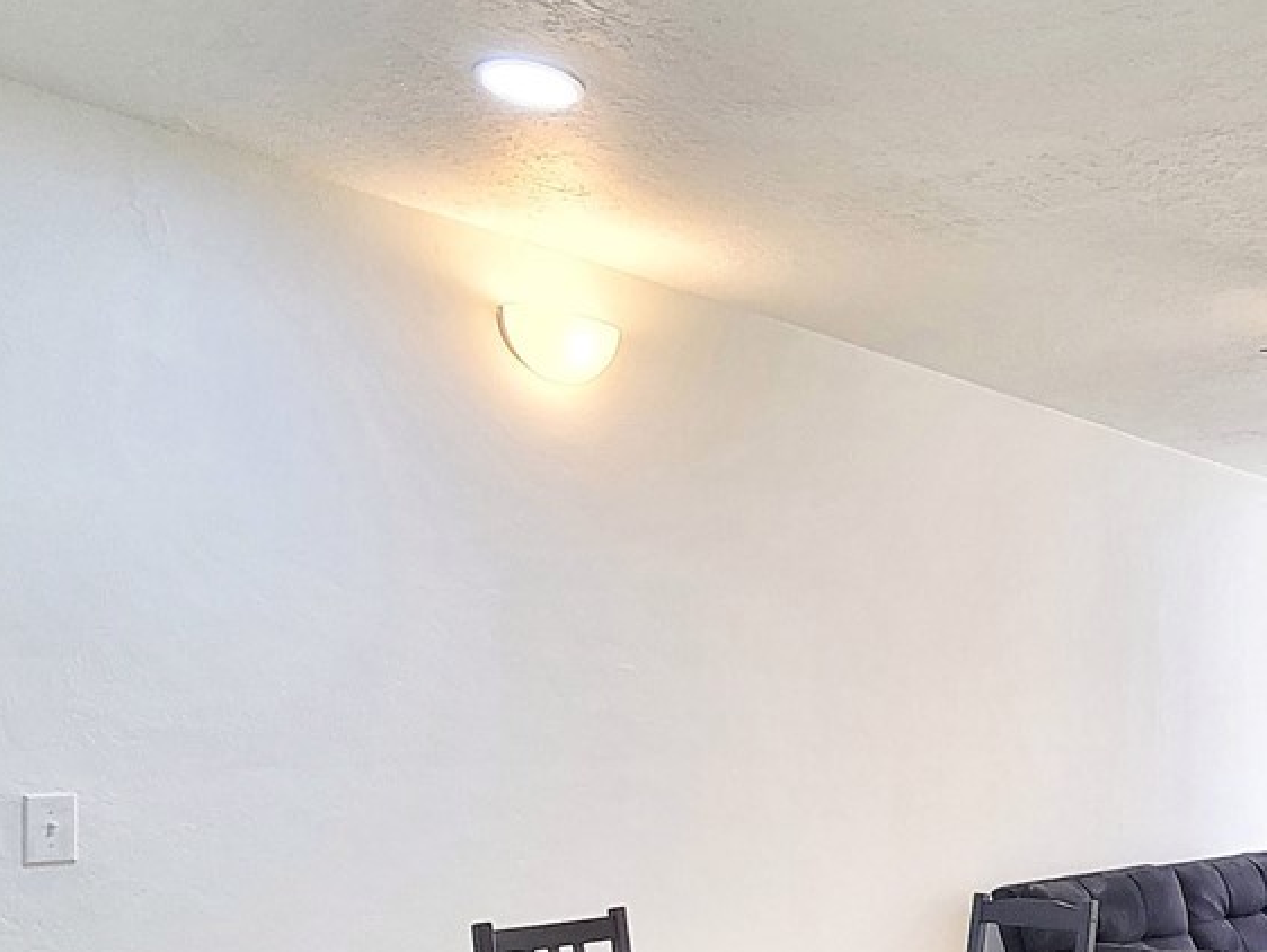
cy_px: 878
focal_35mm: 37
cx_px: 1213
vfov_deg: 36.1
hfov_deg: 44.1
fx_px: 1355
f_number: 2.2
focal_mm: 2.2
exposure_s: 1/60
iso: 200
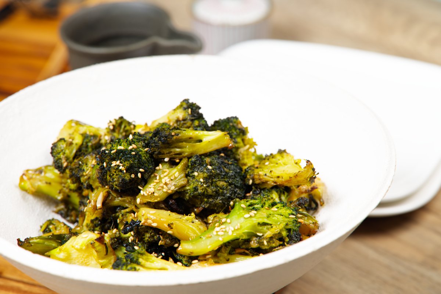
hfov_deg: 19.5
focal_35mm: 105
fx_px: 1286
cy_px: 147
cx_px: 220
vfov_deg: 13.0
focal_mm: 105
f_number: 6.3
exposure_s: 1/40
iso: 100
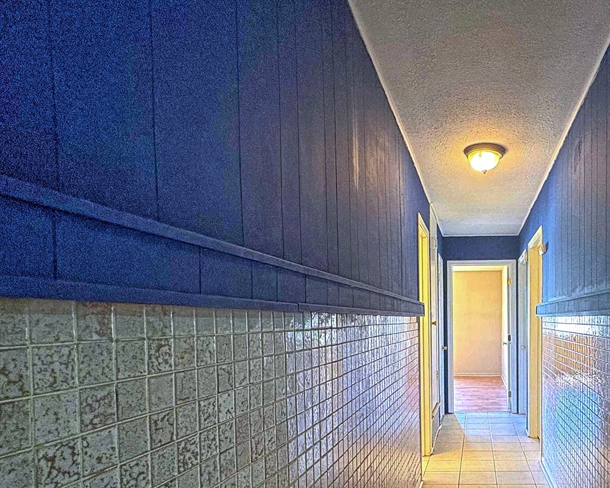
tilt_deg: -1.2
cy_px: 338
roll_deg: +1.0
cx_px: 471
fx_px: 451
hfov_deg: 63.3
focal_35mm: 25
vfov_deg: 55.2
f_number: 2.2
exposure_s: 1/60
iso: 640
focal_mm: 2.2
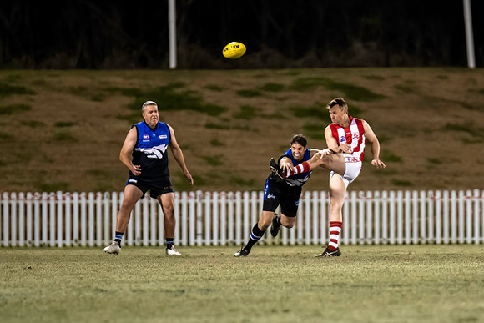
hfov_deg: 3.3
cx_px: 335
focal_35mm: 621
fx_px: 8345
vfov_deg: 2.2
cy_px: 188
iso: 2200
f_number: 2.8
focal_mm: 300
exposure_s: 1/1250
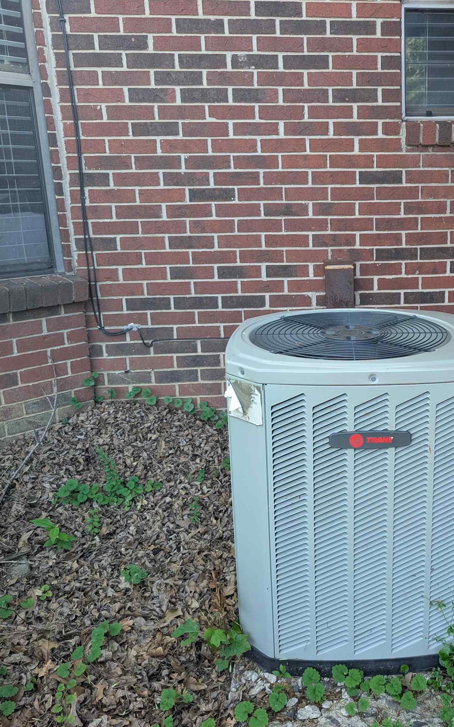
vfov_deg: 56.7
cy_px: 364
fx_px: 673
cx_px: 386
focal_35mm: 34
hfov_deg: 35.6
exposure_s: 1/162
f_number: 1.68
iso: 107
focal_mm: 6.9
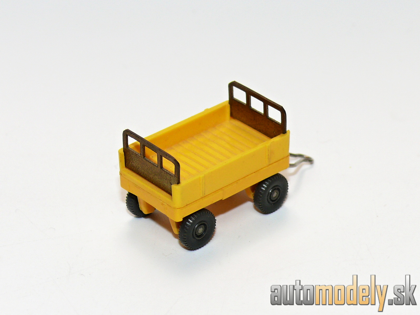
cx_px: 210
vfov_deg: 10.2
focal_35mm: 146
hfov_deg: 13.5
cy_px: 158
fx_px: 1771
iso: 100
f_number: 4
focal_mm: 17.3
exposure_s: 1/30
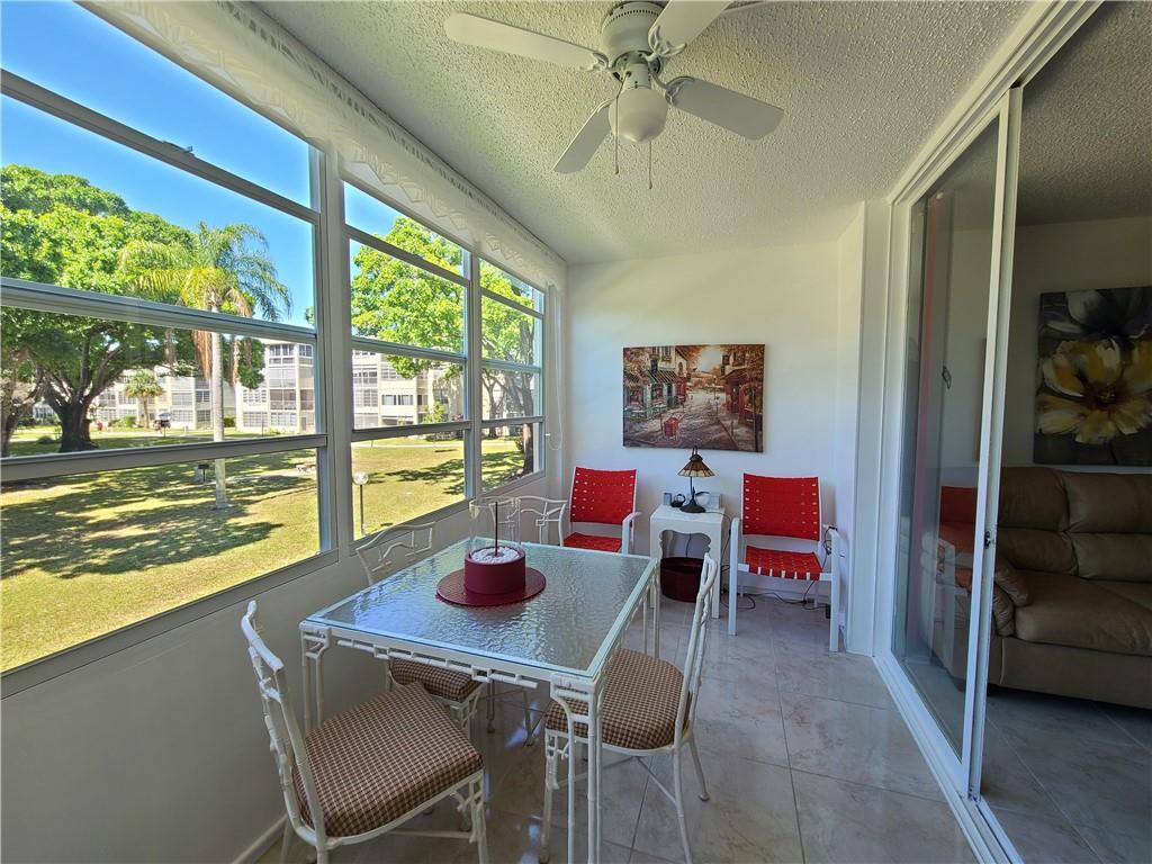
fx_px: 433
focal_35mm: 13
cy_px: 432
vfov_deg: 89.9
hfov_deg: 106.2
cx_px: 576
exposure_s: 1/124
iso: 50
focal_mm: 2.2
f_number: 2.2
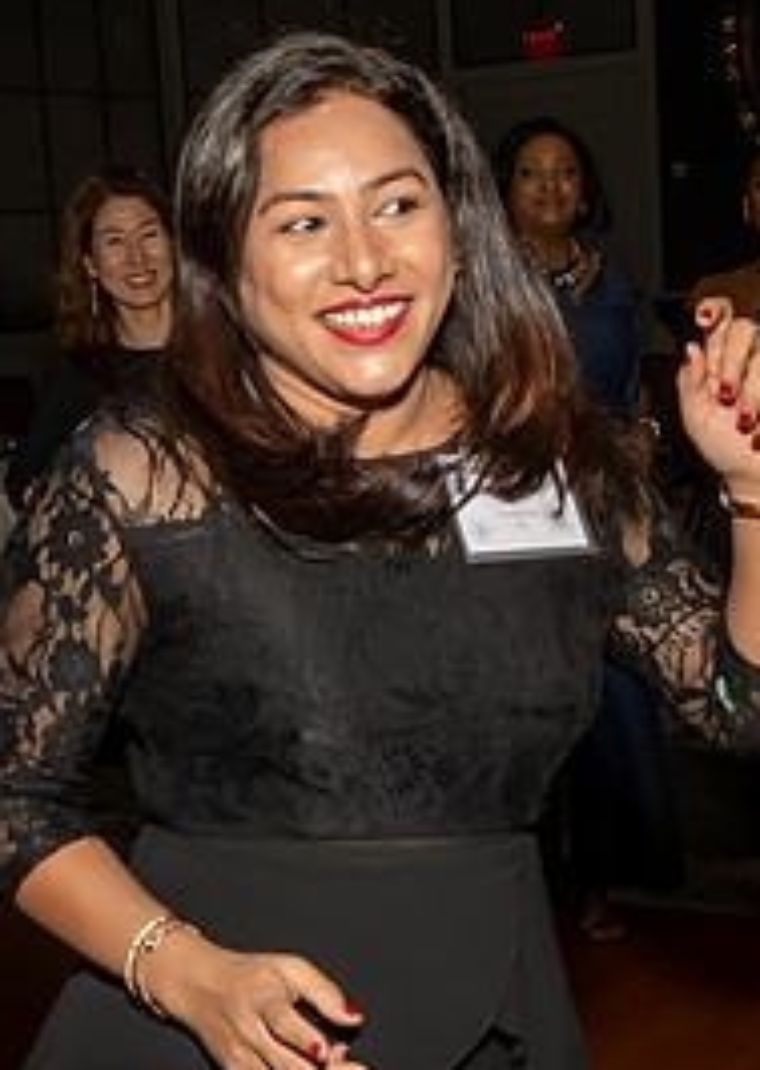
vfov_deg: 26.9
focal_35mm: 73
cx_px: 364
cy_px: 765
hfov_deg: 19.5
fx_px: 2214
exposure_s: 1/250
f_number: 7.1
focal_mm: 17
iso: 1000
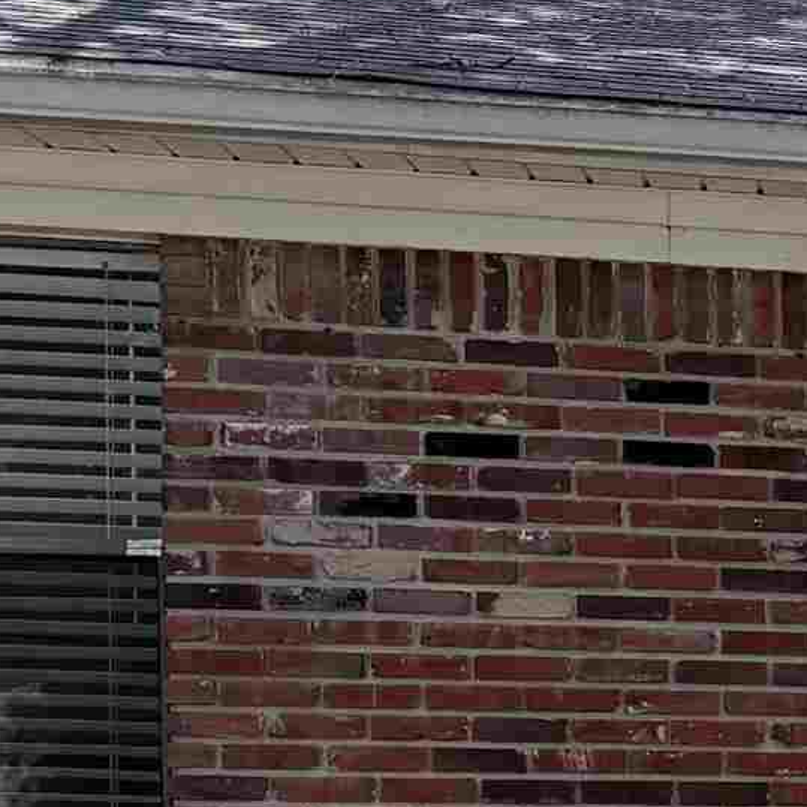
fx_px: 3191
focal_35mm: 121
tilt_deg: -0.9
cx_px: 1988
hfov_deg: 11.6
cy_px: 958
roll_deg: -0.5
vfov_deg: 14.0
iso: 100
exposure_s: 1/571
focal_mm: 6.76
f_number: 1.78
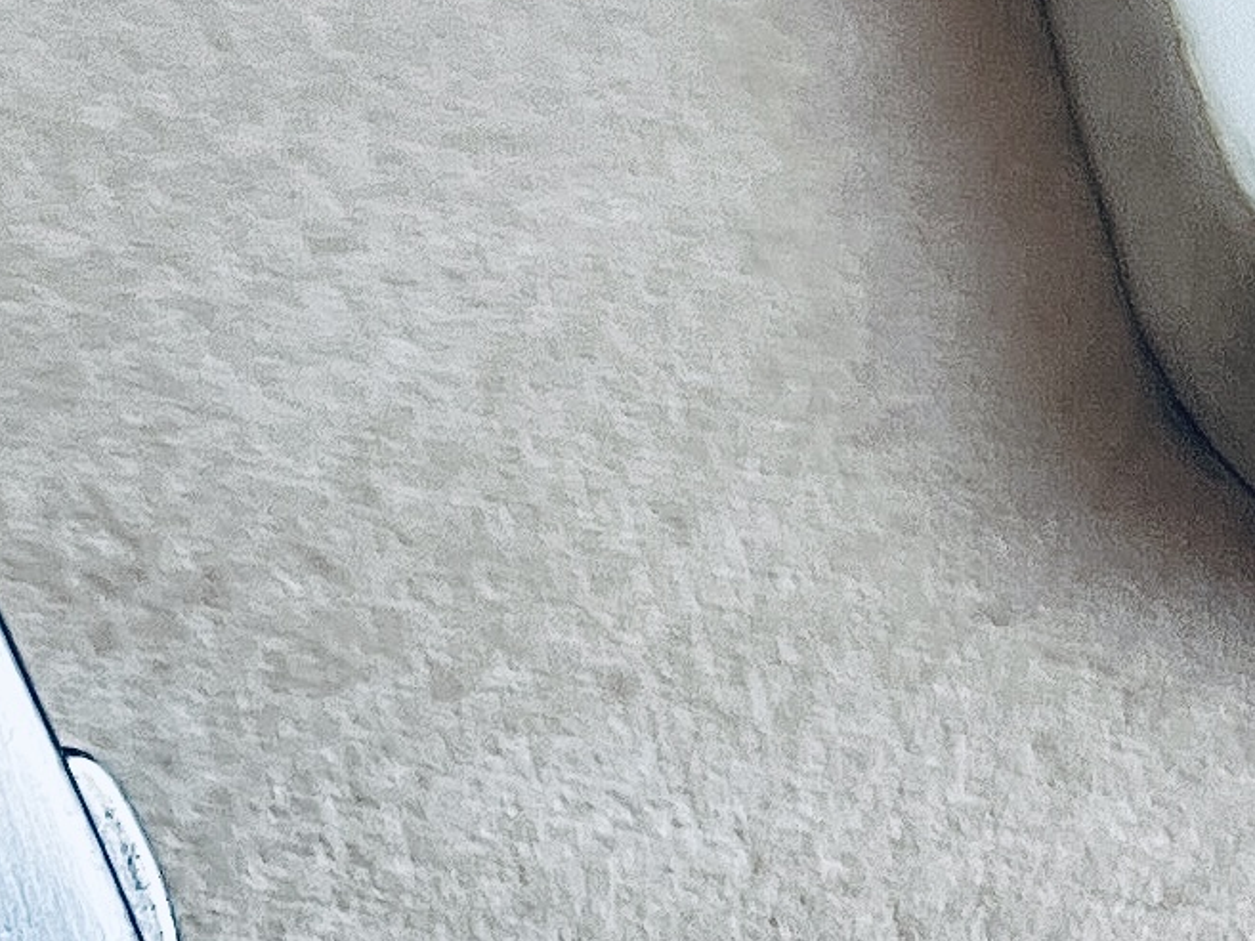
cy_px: 831
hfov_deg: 22.7
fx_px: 3010
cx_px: 30
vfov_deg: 17.5
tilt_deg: -51.9
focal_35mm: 83
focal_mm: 5.7
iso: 50
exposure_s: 1/359
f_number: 1.5
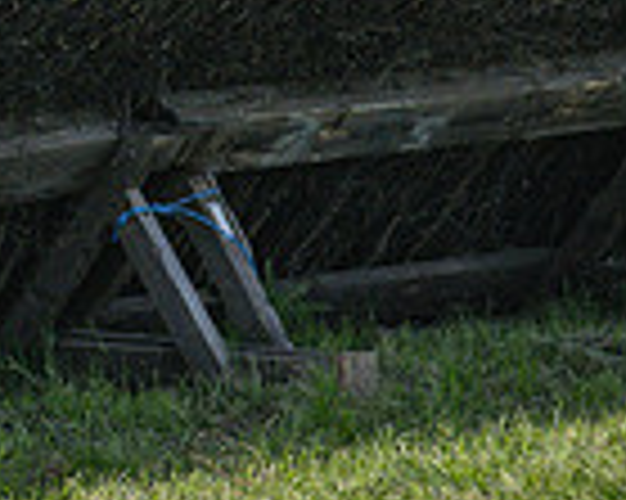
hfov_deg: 4.8
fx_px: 7387
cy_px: -395
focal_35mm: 399
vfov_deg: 3.8
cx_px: -58
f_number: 4
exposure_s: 1/3200
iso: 400
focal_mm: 70
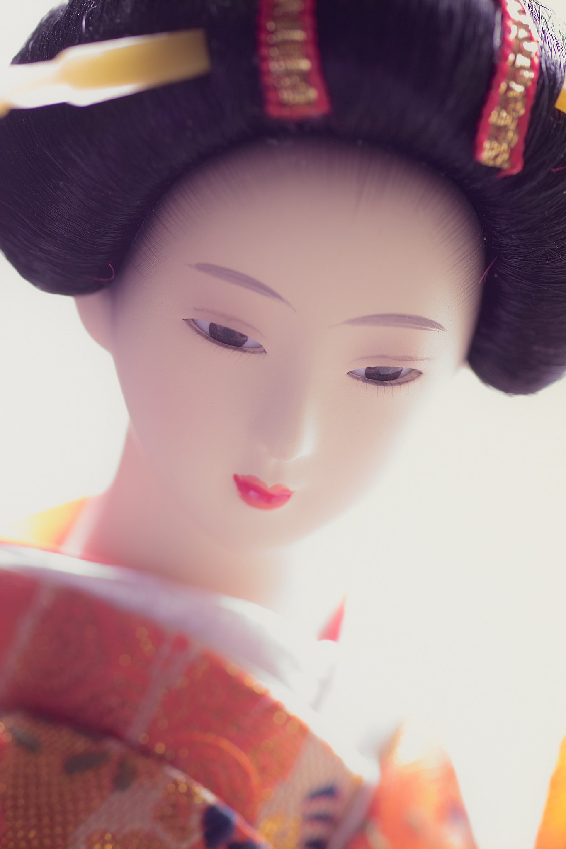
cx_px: 283
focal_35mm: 119
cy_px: 424
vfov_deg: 17.2
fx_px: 2807
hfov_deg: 11.5
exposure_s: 2
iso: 100
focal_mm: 70
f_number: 4
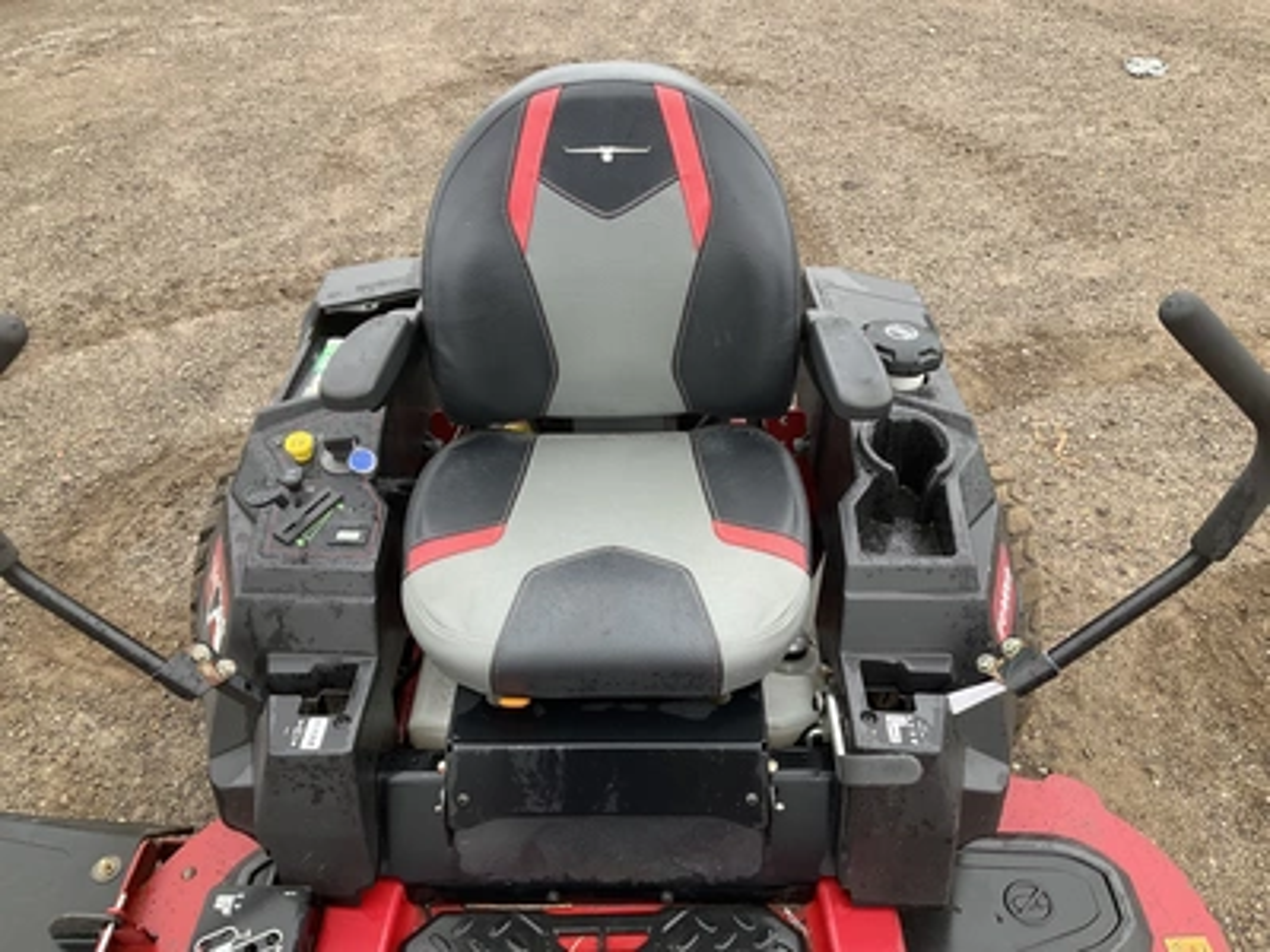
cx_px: 635
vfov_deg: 48.2
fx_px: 1064
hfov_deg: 61.7
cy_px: 476
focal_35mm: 29
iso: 32
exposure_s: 1/122
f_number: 1.8
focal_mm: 3
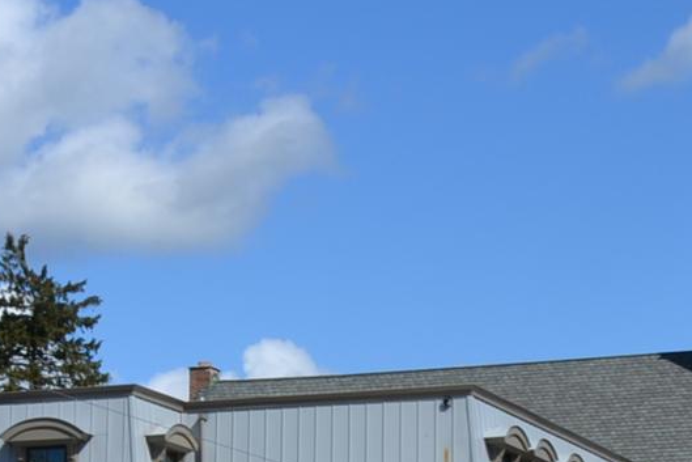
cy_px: 346
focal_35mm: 151
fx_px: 2903
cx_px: -226
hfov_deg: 13.1
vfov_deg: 9.1
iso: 100
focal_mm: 26
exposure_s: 1/250
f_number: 8
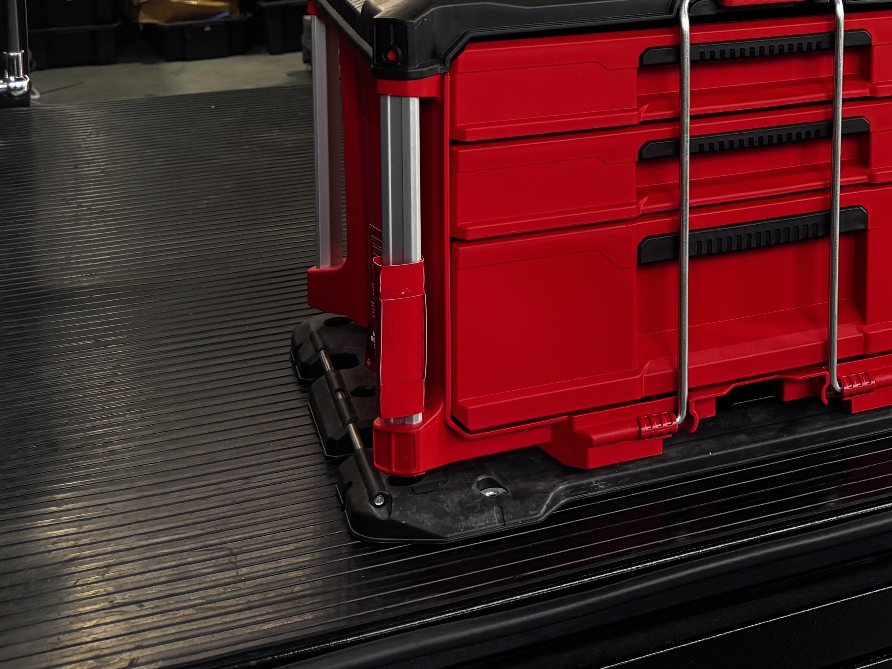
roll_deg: -0.9
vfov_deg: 22.4
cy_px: -107
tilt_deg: -5.3
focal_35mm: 61
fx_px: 1572
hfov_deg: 28.9
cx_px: 967
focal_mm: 5.96
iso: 80
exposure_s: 1/50
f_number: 1.6
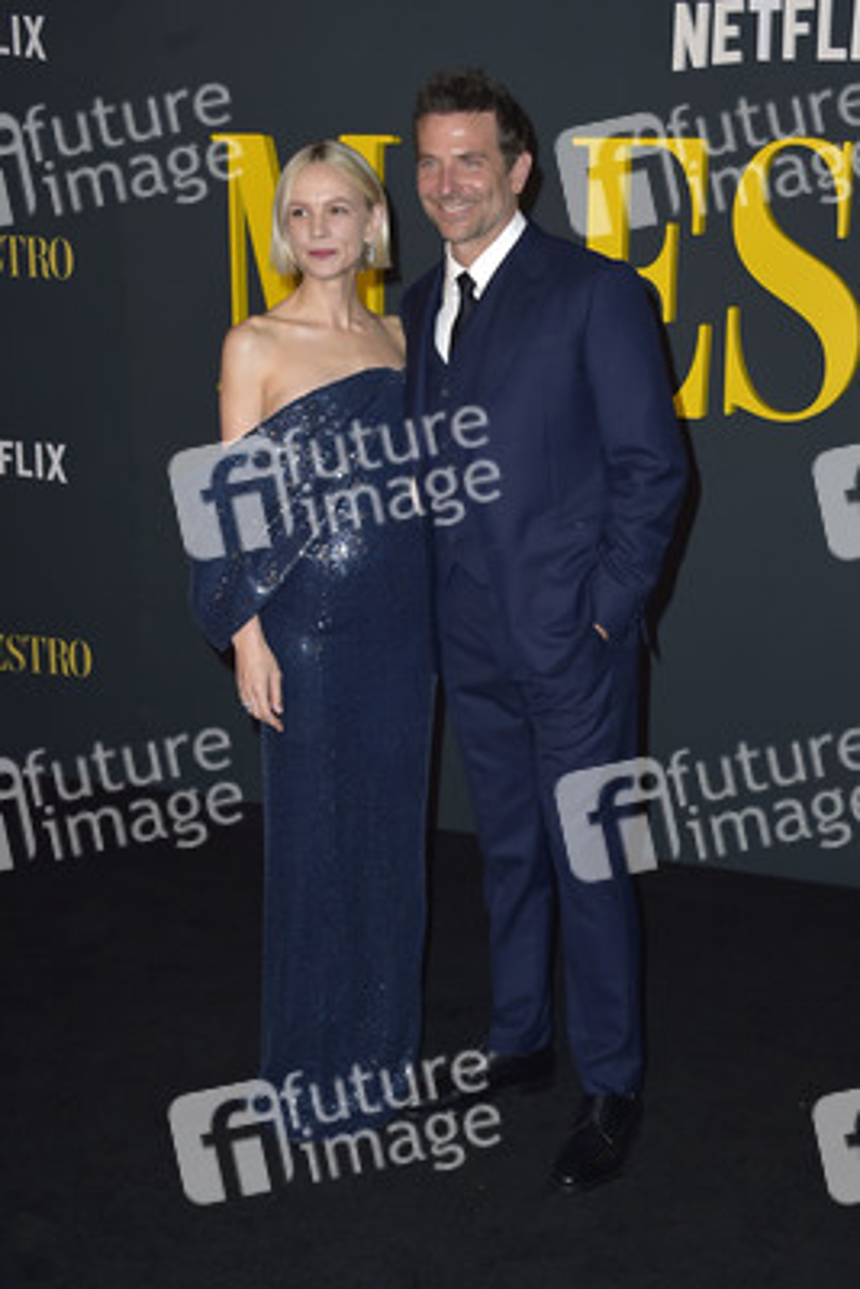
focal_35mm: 40
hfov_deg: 33.4
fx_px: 1432
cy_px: 644
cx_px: 430
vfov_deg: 48.4
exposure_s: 1/250
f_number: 6.3
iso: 320
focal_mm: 40
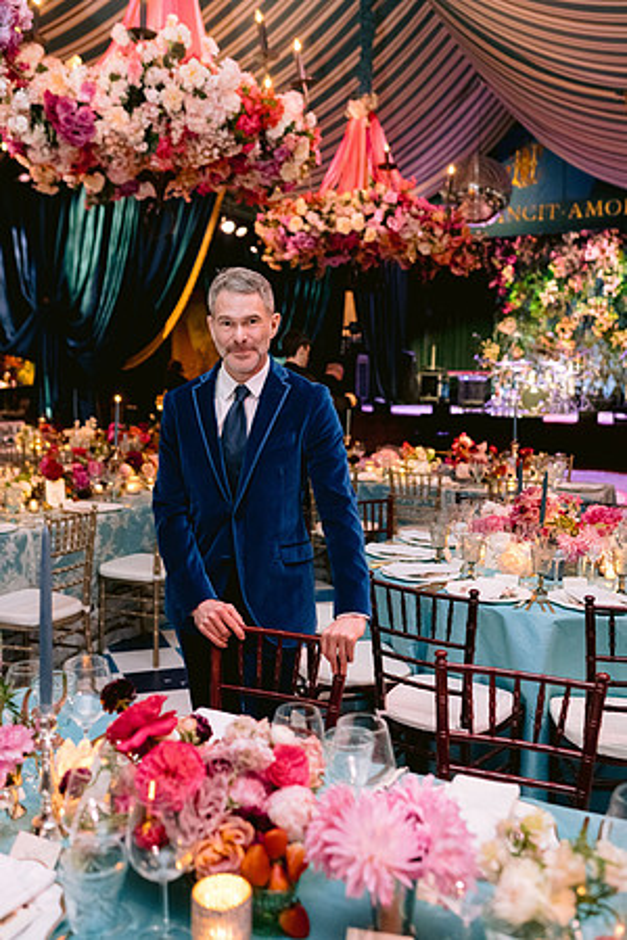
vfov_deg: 54.4
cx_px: 314
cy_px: 470
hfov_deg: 37.9
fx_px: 914
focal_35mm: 35
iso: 3200
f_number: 2.8
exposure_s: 1/100
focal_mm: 35
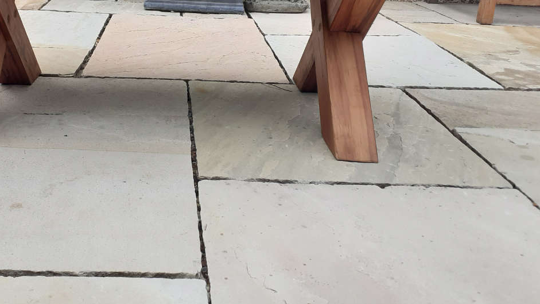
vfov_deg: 29.4
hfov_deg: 49.7
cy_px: 87
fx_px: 573
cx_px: 183
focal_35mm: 40
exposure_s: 1/612
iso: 40
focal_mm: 3.6
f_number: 1.9
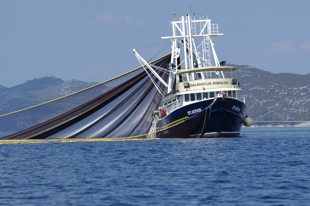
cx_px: 155
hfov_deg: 8.3
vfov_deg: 5.5
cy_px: 103
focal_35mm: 248
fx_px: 2129
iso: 200
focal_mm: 165
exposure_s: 1/1000
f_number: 6.3
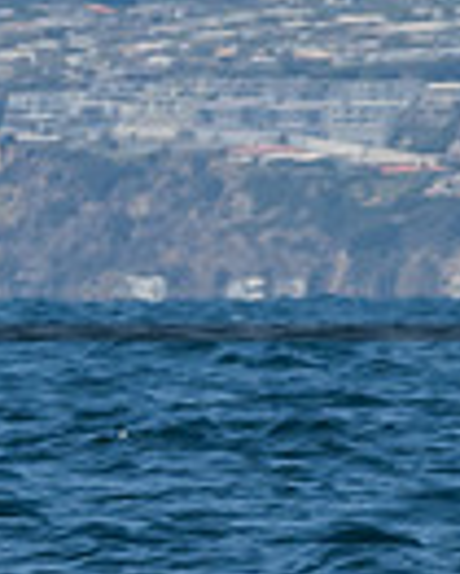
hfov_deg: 0.8
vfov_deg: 1.0
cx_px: -1014
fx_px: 31361
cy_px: 734
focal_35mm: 1845
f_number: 14
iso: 640
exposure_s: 1/800
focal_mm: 220
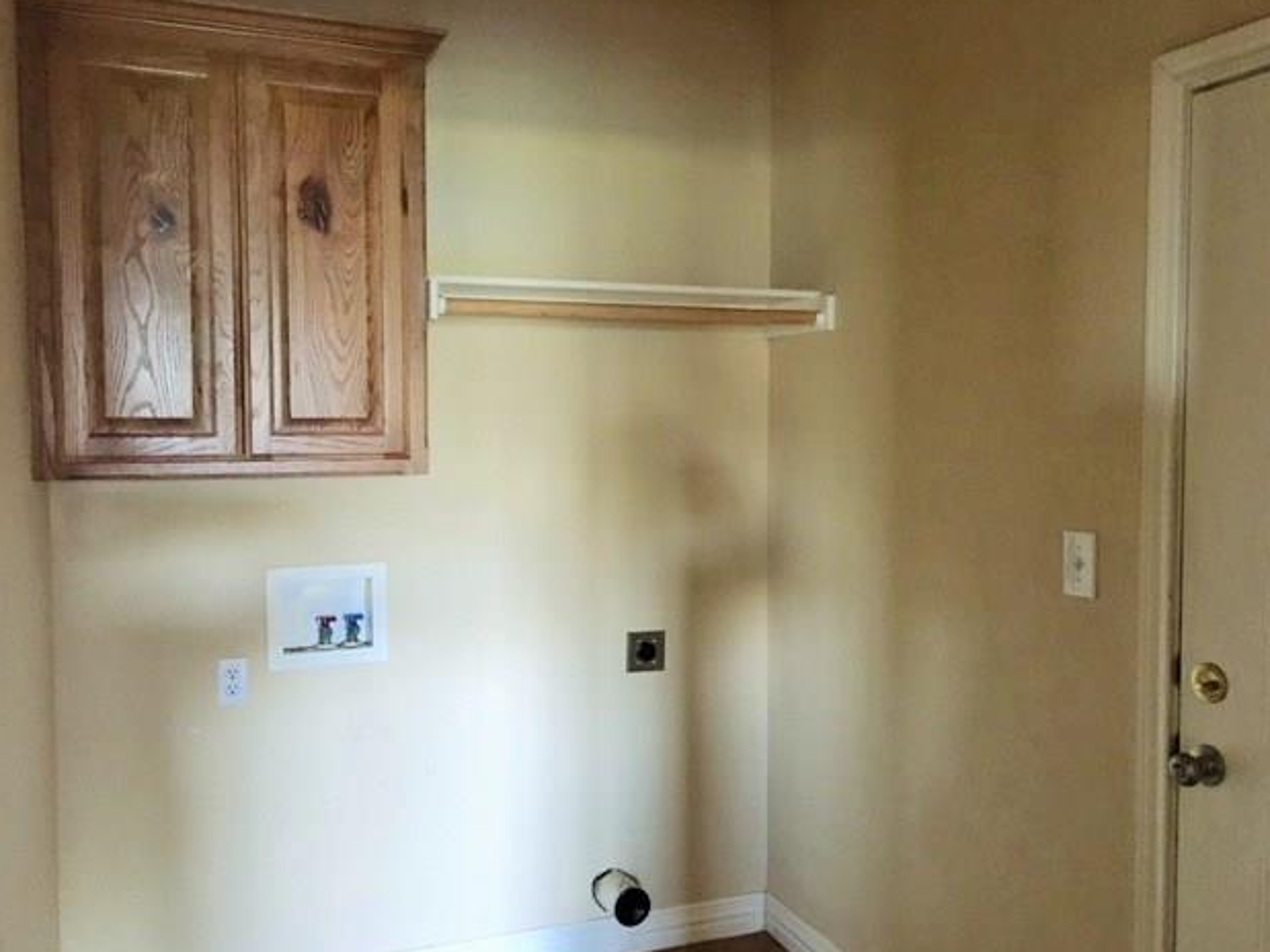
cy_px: 480
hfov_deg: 60.0
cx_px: 620
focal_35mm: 30
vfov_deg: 46.8
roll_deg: -0.3
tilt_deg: -1.5
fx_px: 1100
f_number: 2.2
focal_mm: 4.15
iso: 125
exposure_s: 1/4
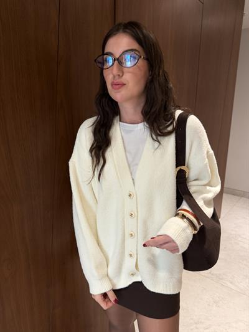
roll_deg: -1.8
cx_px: 124
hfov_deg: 56.8
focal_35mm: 24
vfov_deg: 71.6
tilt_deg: -12.7
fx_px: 230
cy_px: 166
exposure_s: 1/50
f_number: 1.78
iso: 160
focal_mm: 6.76
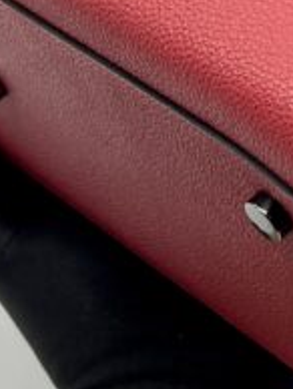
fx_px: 1543
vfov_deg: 14.2
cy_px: 10
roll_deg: +0.2
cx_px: 301
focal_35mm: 137
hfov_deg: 10.7
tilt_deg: -29.7
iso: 50
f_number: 1.5
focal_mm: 5.7
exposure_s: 1/100
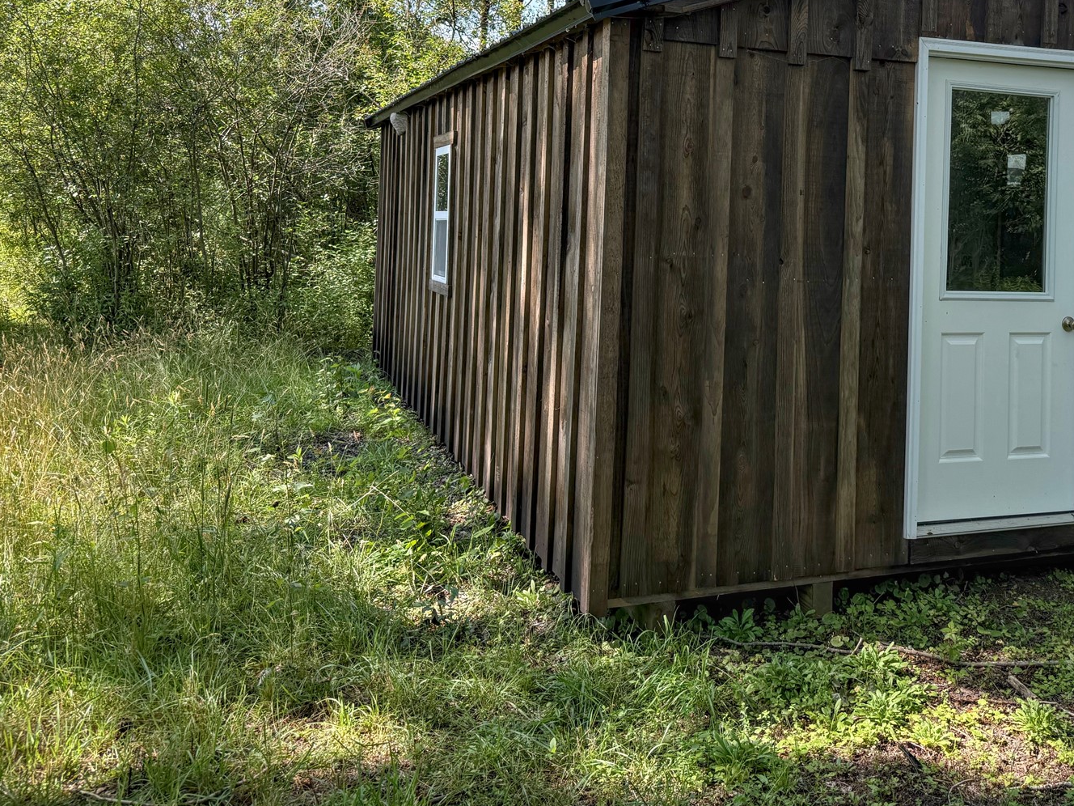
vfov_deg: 37.7
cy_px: 199
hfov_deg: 48.8
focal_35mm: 37
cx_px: 759
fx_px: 1148
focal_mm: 6.76
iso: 100
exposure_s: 1/955
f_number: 1.78
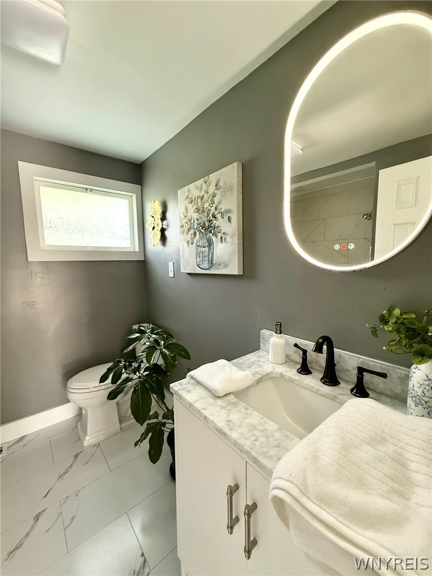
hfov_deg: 85.7
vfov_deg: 102.1
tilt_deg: -5.5
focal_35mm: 14
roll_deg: +1.3
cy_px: 288
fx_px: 233
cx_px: 216
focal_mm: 2.22
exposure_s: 1/60
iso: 400
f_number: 2.2
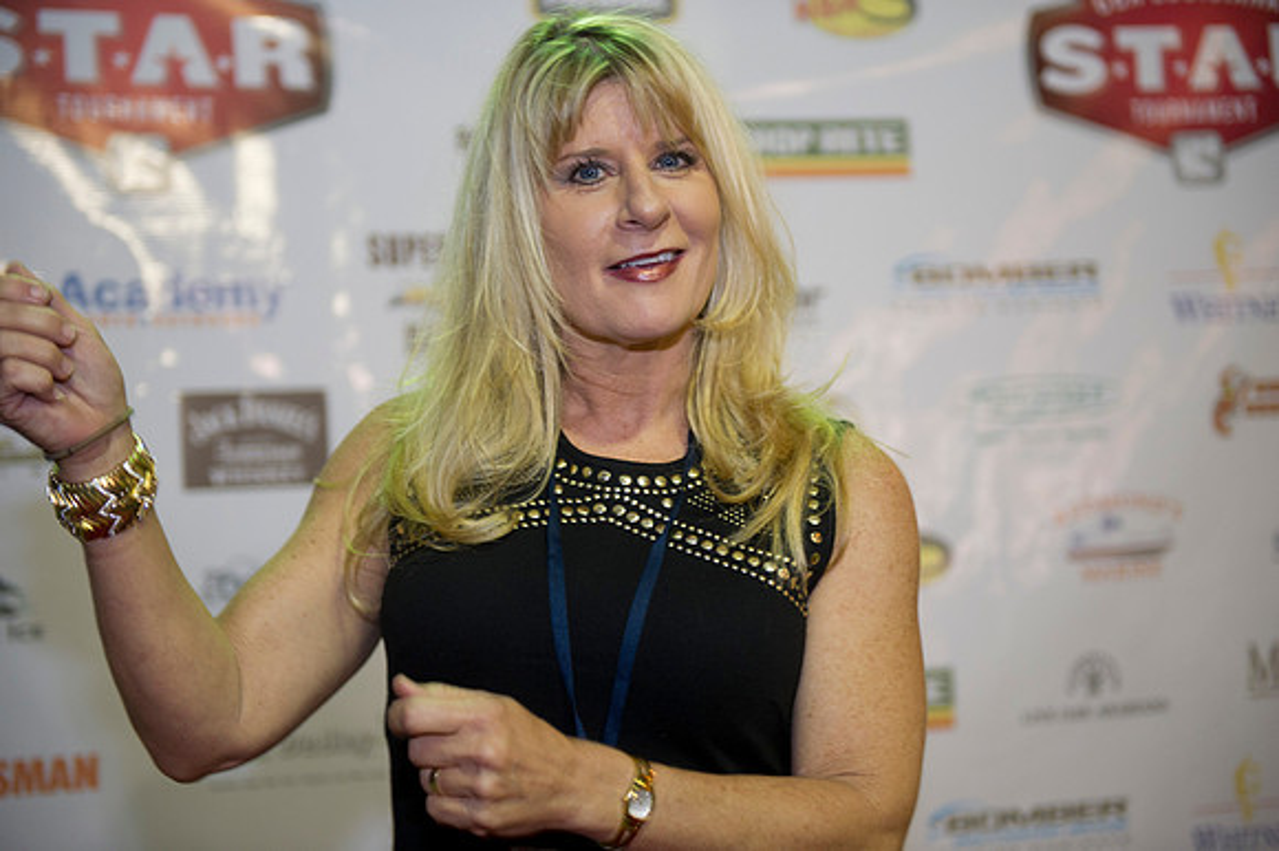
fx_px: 2059
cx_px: 640
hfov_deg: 34.5
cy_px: 426
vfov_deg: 23.4
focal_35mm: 58
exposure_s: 1/60
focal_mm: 58
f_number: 2.8
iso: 1250
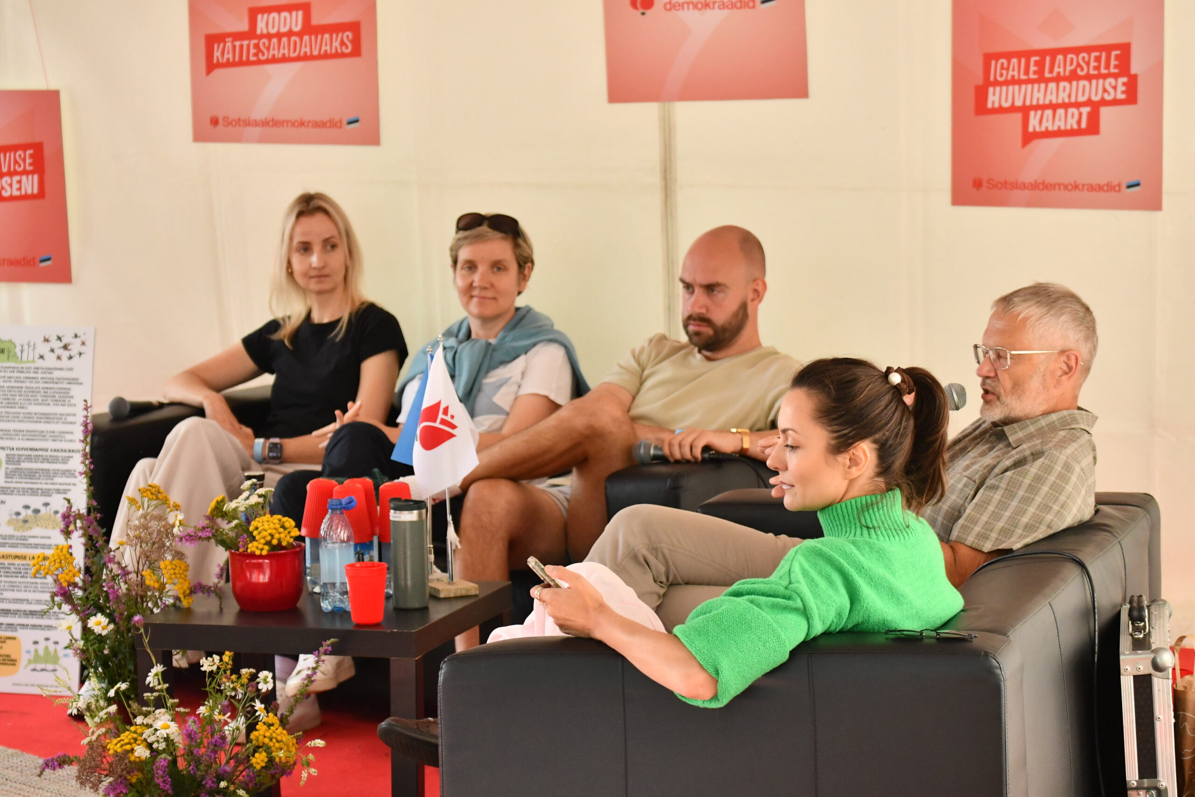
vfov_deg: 13.0
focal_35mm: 105
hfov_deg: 19.5
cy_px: 398
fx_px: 3485
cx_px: 598
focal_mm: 70
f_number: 4.5
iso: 1600
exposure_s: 1/640
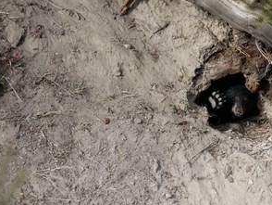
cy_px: 105
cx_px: 240
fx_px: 8973
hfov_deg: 1.7
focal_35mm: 1141
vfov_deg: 1.3
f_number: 5.6
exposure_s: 1/640
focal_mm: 300
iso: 320
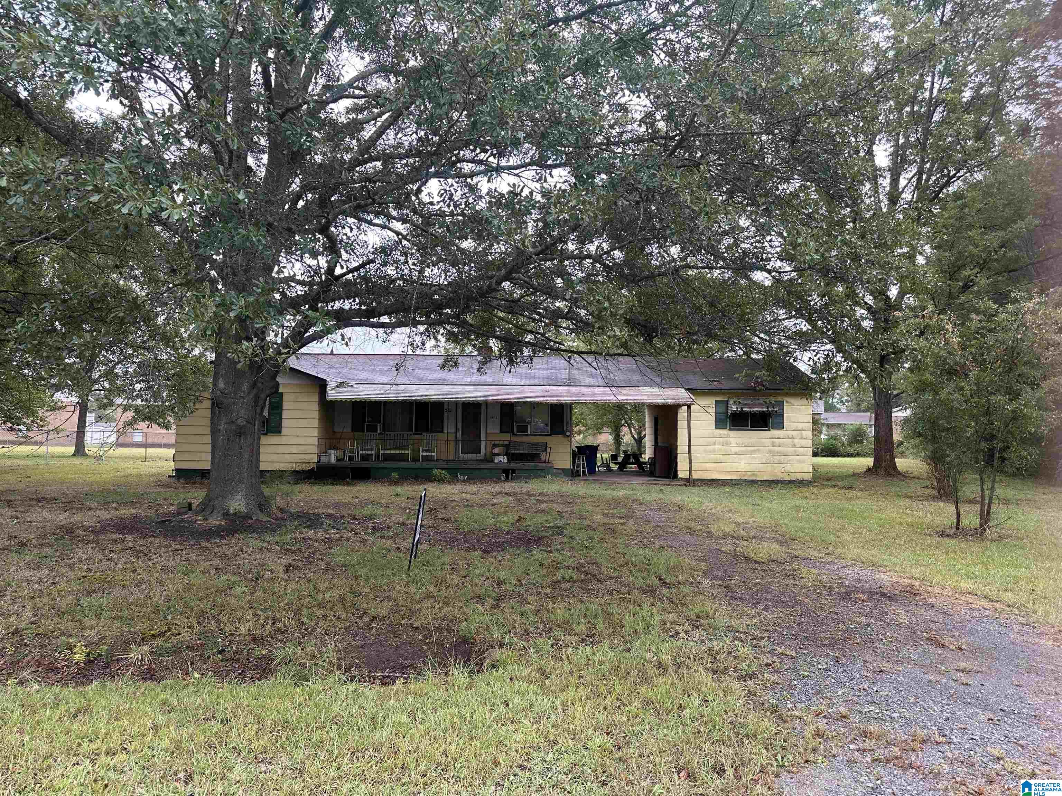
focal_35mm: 24
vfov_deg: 56.8
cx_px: 531
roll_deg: -0.7
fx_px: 736
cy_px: 398
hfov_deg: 71.6
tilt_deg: +2.2
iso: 80
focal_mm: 6.86
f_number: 1.78
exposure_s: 1/260
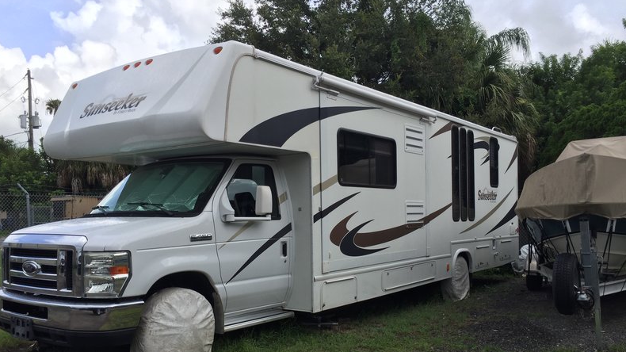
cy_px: 233
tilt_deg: -0.5
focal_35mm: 32
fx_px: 531
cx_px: 311
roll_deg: +0.1
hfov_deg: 61.0
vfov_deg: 36.3
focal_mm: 4.15
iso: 32
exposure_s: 1/1236
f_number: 2.2
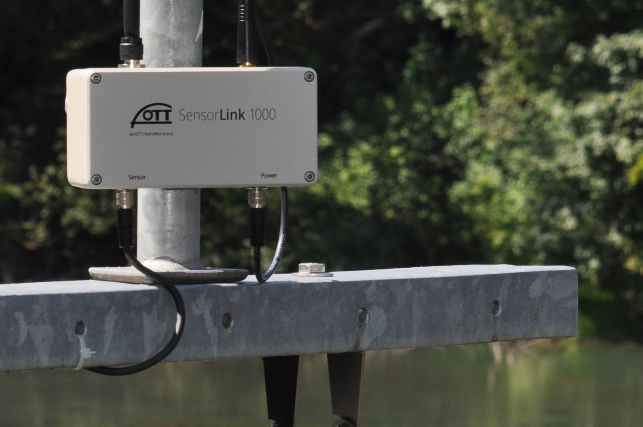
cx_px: 475
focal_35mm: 292
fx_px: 5209
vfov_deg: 4.7
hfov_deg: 7.1
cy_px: 171
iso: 200
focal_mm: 70
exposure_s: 1/200
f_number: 13
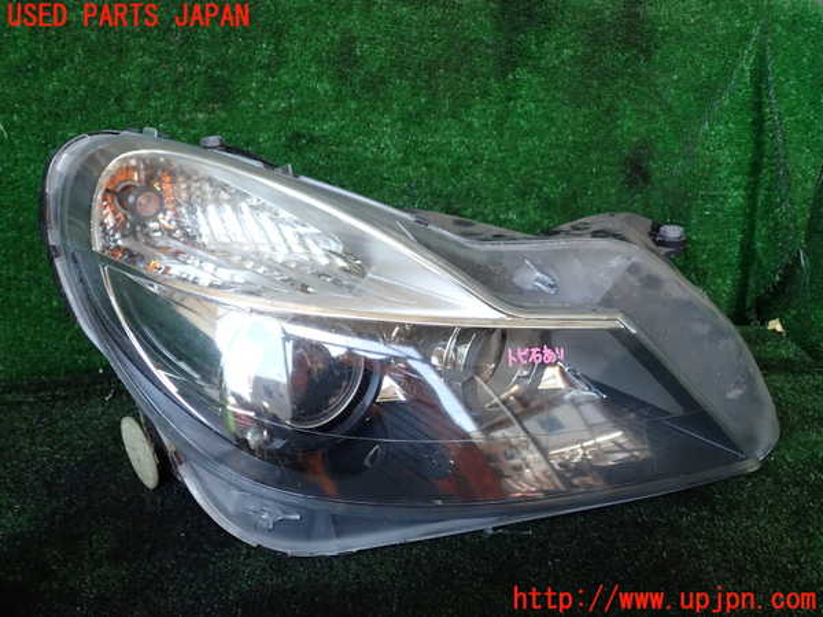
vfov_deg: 46.8
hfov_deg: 60.0
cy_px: 308
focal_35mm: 30
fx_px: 713
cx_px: 412
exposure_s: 1/100
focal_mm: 5.4
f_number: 2.3
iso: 100
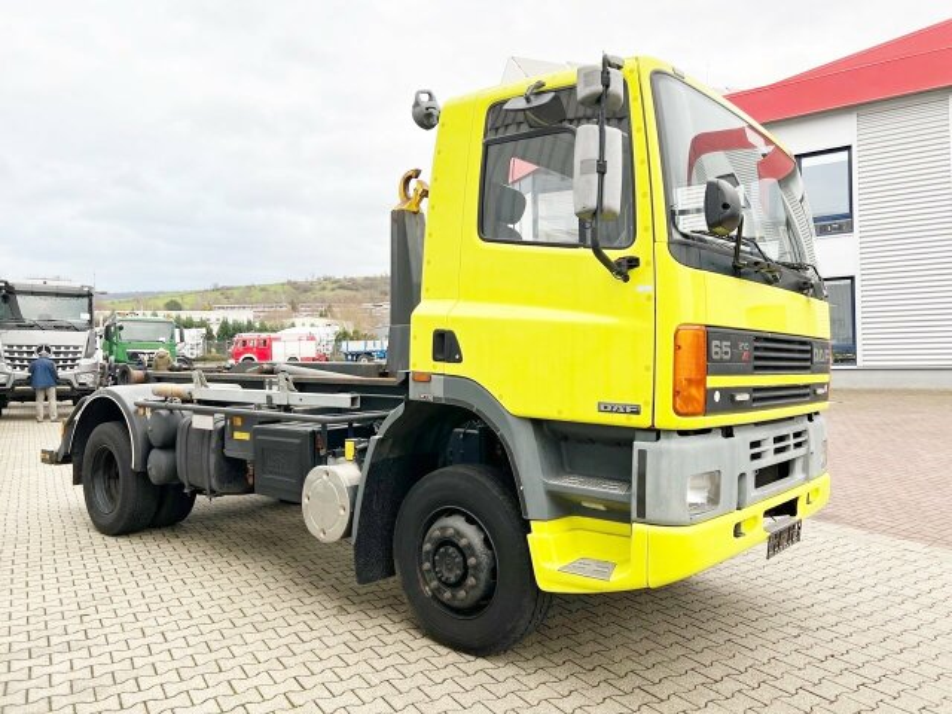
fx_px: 715
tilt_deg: +0.4
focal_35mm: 26
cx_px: 476
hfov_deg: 67.3
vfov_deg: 53.1
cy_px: 357
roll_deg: +1.7
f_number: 1.5
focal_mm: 5.7
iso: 50
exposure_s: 1/364
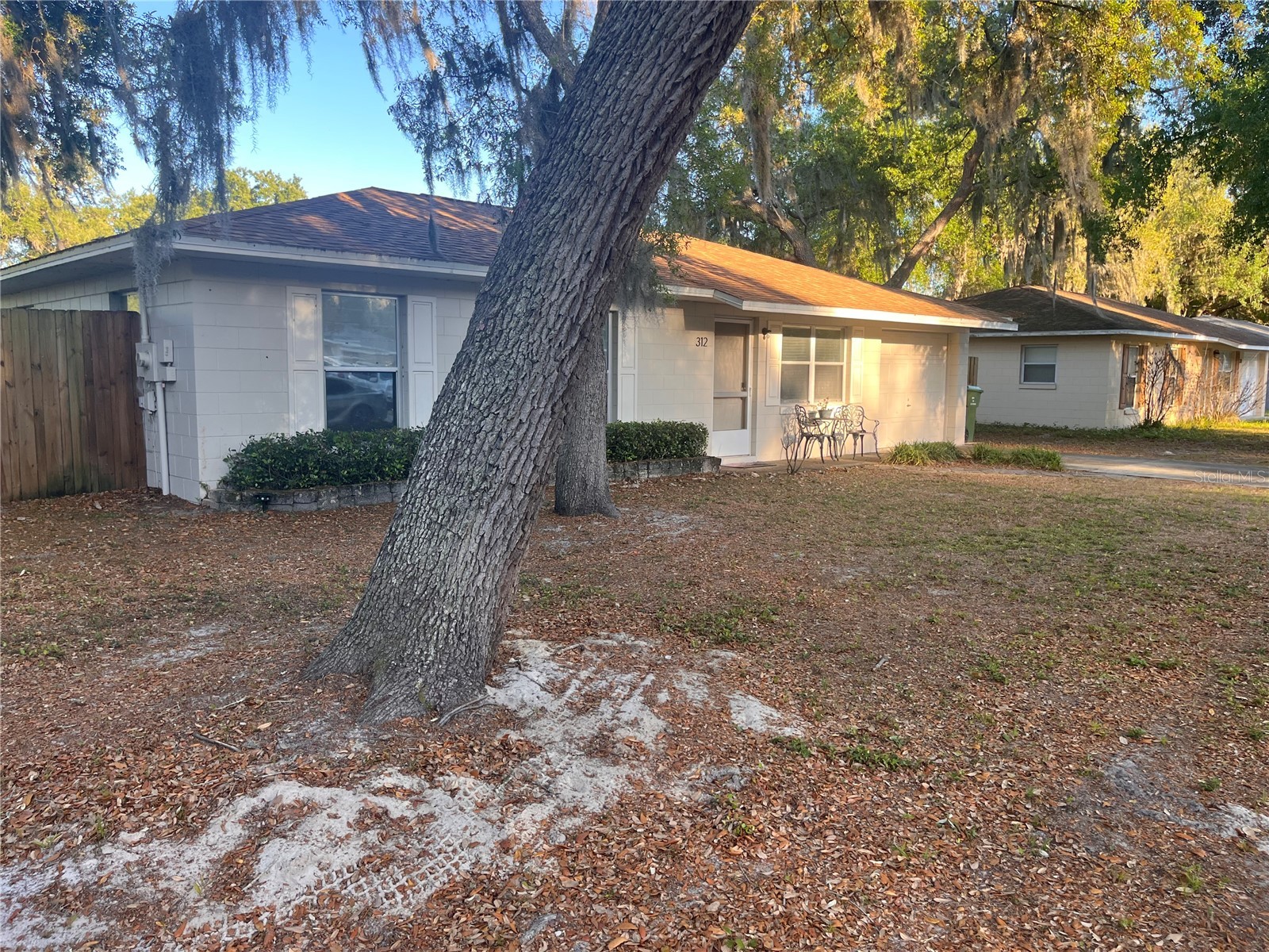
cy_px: 476
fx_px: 953
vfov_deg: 53.1
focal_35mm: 26
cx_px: 634
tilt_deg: -5.9
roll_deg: +0.4
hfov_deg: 67.3
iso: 40
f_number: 1.6
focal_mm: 5.1
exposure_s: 1/202
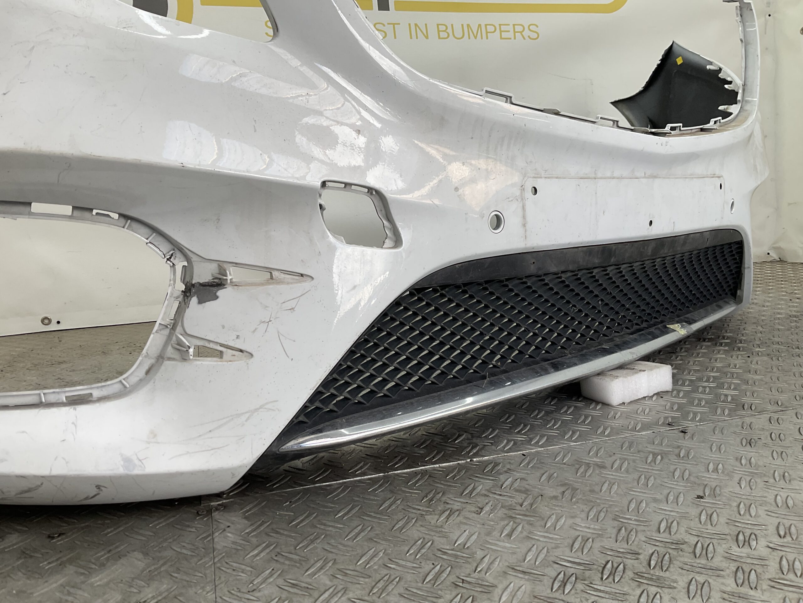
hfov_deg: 61.7
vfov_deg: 48.2
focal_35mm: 29
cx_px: 402
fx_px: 673
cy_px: 302
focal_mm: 3
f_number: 1.8
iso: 16
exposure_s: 1/174
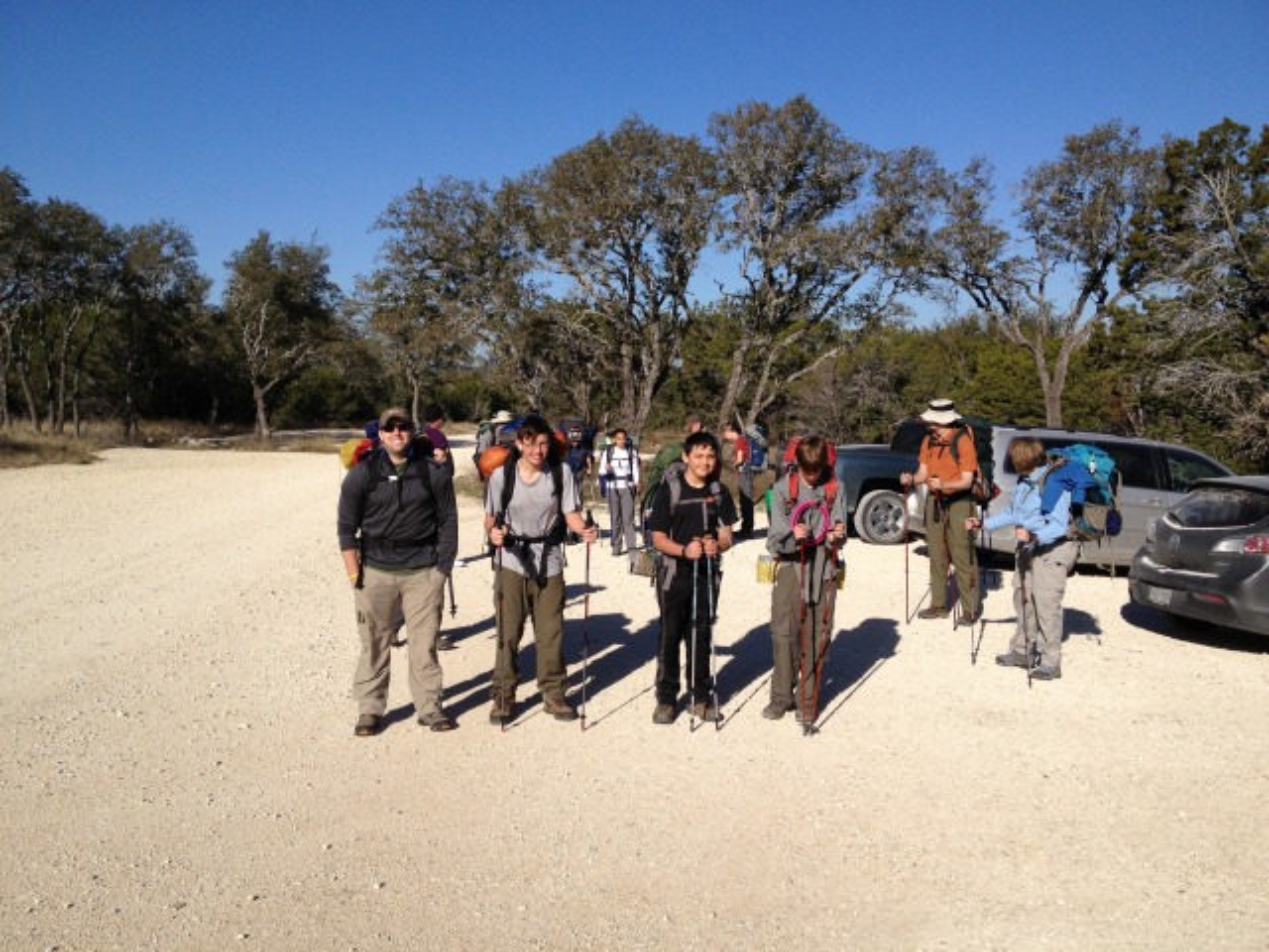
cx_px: 634
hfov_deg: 52.6
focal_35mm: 35
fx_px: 1283
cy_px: 476
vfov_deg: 40.7
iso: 50
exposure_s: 1/2907
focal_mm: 4.28
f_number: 2.4
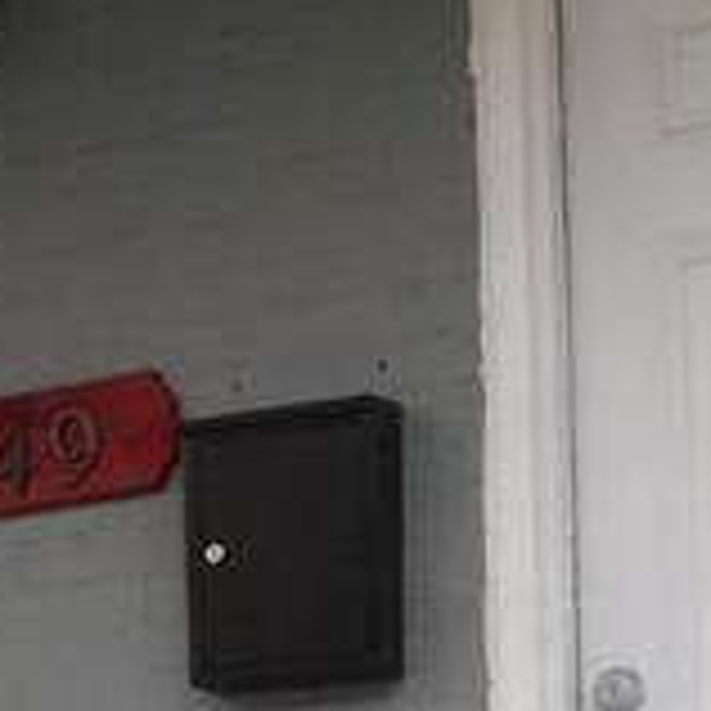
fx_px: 3067
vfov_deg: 12.7
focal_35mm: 132
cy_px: 1004
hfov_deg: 12.7
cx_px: -248
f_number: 3
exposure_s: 1/160
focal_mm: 4
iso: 125
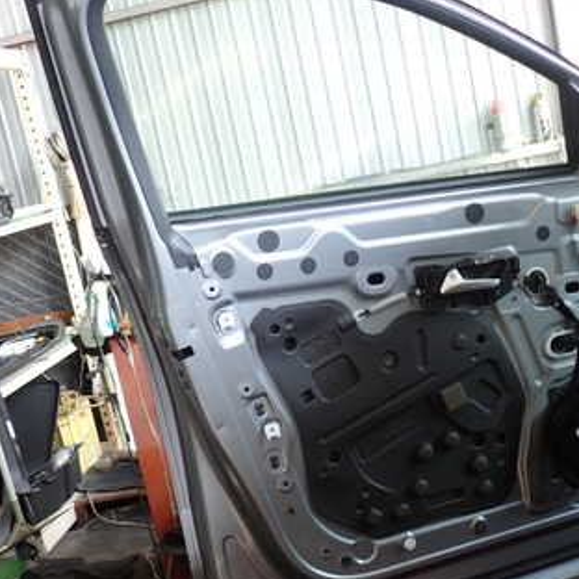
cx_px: 304
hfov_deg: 33.4
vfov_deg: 33.4
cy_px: 325
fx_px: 965
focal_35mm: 51
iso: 100
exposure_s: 1/125
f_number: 2.3
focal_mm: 5.4
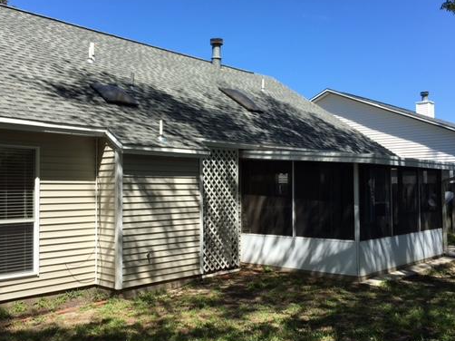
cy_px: 177
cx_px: 225
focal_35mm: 37
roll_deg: -0.1
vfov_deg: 38.6
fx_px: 486
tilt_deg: +0.4
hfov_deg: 50.2
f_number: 2.2
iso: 25
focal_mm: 4.15
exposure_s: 1/974
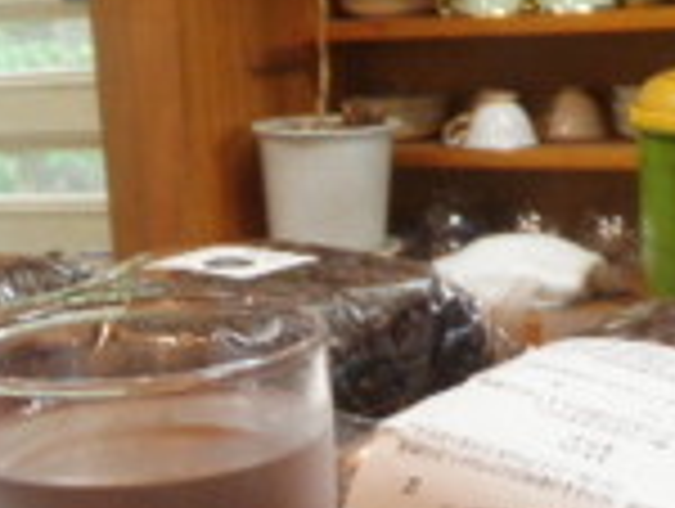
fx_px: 1641
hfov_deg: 23.1
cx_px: 184
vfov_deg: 16.3
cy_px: 724
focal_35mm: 84
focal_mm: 5
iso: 100
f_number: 3.5
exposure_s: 1/10
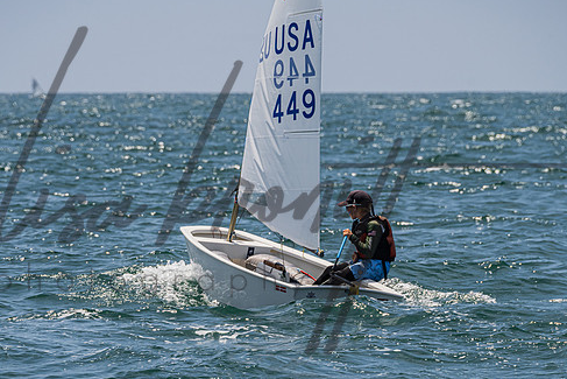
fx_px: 6112
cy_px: 265
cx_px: 266
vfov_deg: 3.5
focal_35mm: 388
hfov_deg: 5.3
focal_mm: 240
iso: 250
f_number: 8
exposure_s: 1/1250
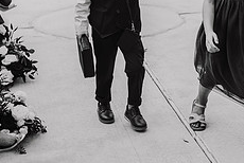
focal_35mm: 93
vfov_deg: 14.4
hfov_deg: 21.3
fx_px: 631
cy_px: -21
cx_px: 228
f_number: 4
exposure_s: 1/1000
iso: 200
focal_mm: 35
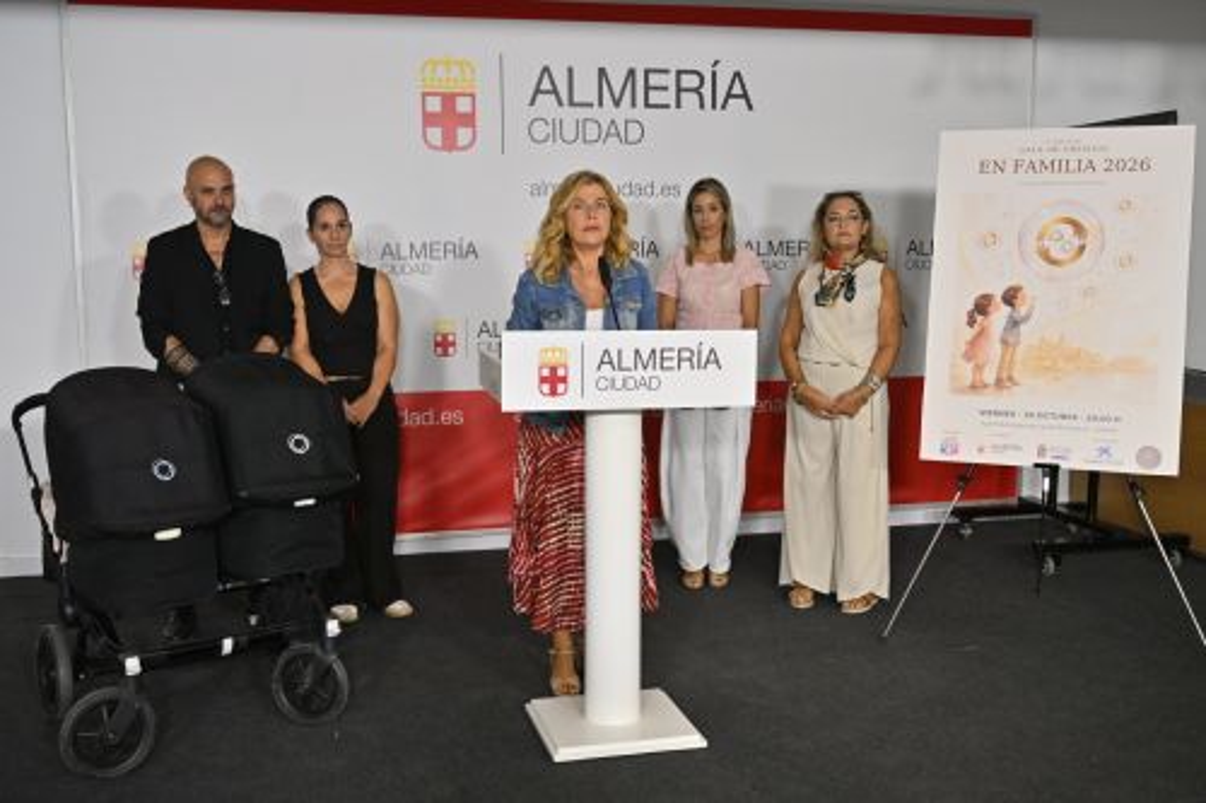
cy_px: 402
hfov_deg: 50.7
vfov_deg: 35.0
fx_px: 1273
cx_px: 603
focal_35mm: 38
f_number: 4.5
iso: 640
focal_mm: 38
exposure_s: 1/320
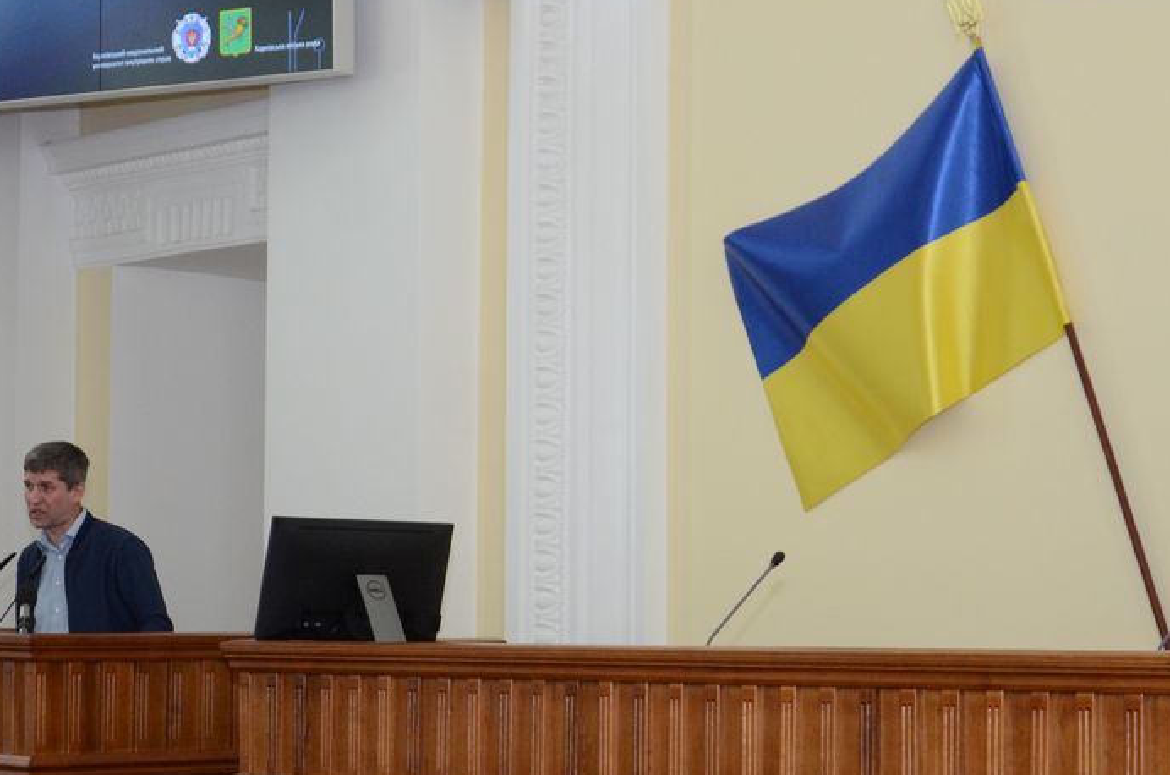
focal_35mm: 91
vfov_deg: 14.9
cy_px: 441
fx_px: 2951
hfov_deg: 22.4
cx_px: 712
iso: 1000
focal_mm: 30
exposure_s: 1/200
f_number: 4.2
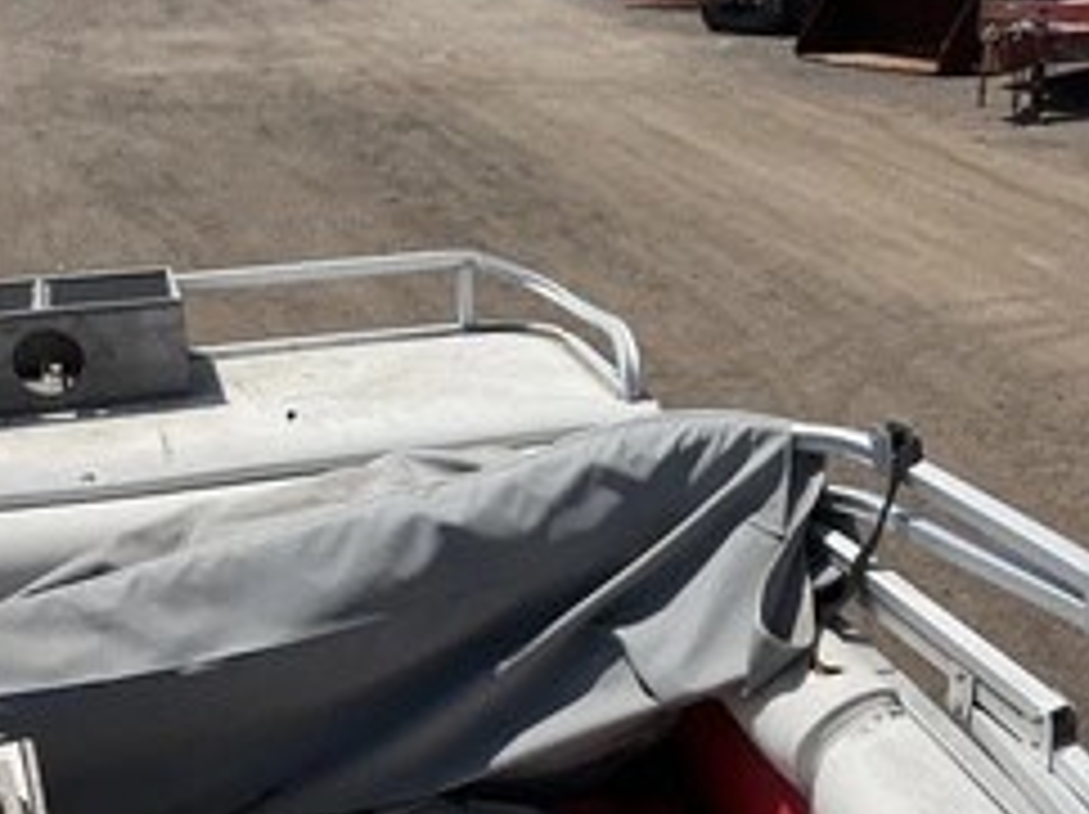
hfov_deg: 39.6
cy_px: 517
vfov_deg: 30.1
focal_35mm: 48
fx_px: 1509
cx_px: 482
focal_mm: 3
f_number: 1.8
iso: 25
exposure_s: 1/3534
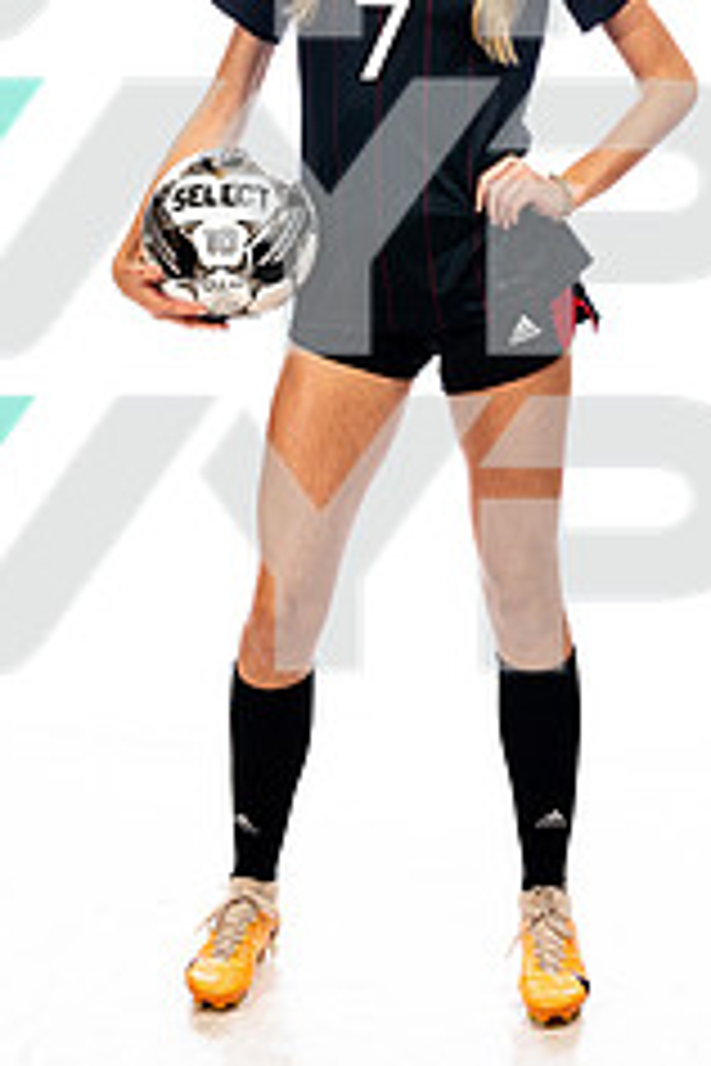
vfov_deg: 20.8
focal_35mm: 97
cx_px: 436
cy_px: 220
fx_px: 2873
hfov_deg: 14.1
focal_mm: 51
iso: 800
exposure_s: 1/250
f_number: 8
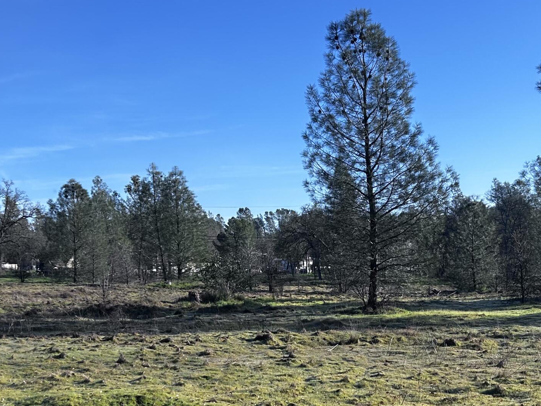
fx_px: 860
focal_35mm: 55
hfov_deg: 34.8
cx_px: 319
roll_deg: +0.8
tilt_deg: -2.4
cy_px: 303
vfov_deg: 26.2
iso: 50
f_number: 1.5
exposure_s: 1/2695
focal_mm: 5.7
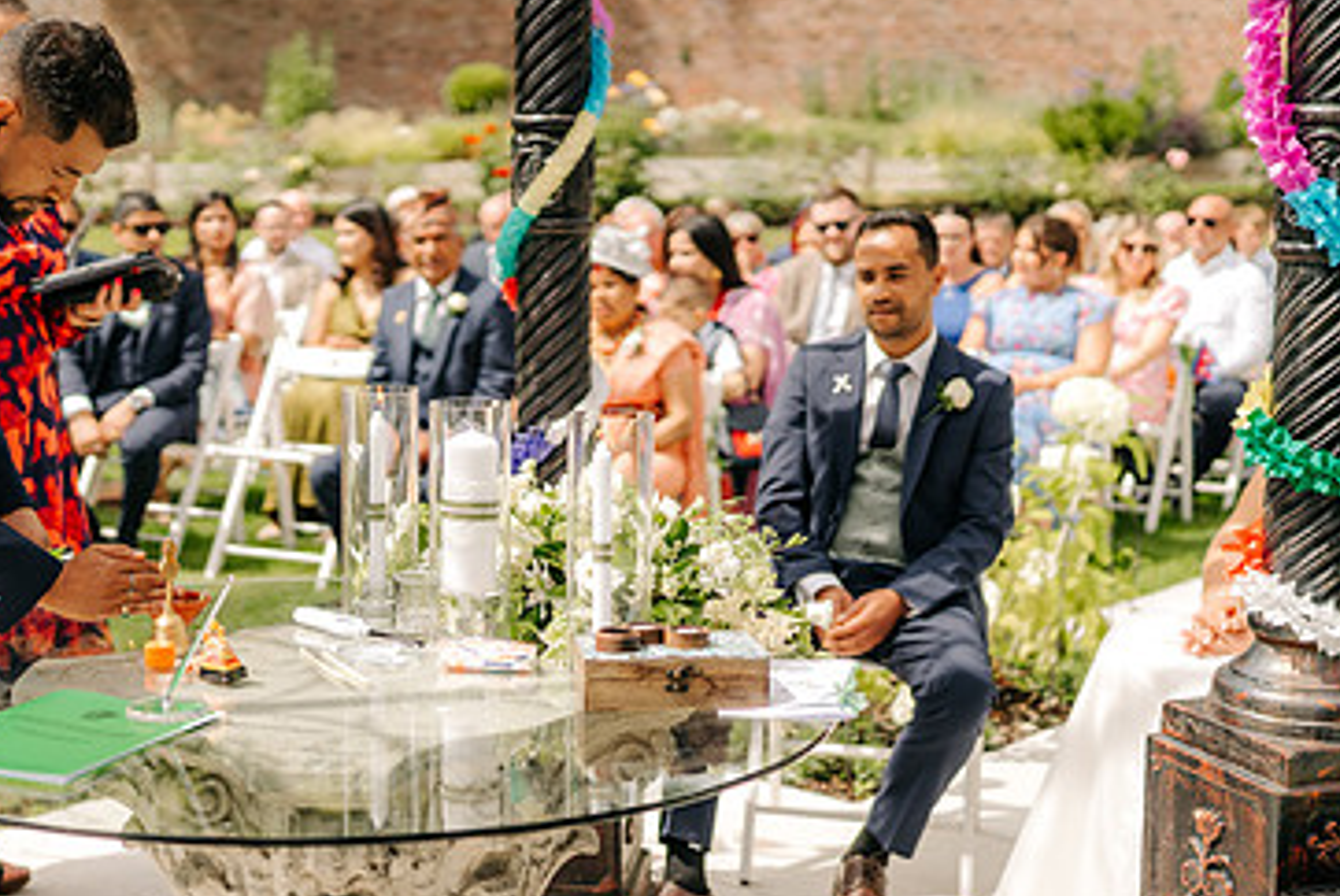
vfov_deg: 23.8
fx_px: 2123
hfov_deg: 34.7
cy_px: 420
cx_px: 459
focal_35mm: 57
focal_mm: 35
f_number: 1.4
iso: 100
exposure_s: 1/5000
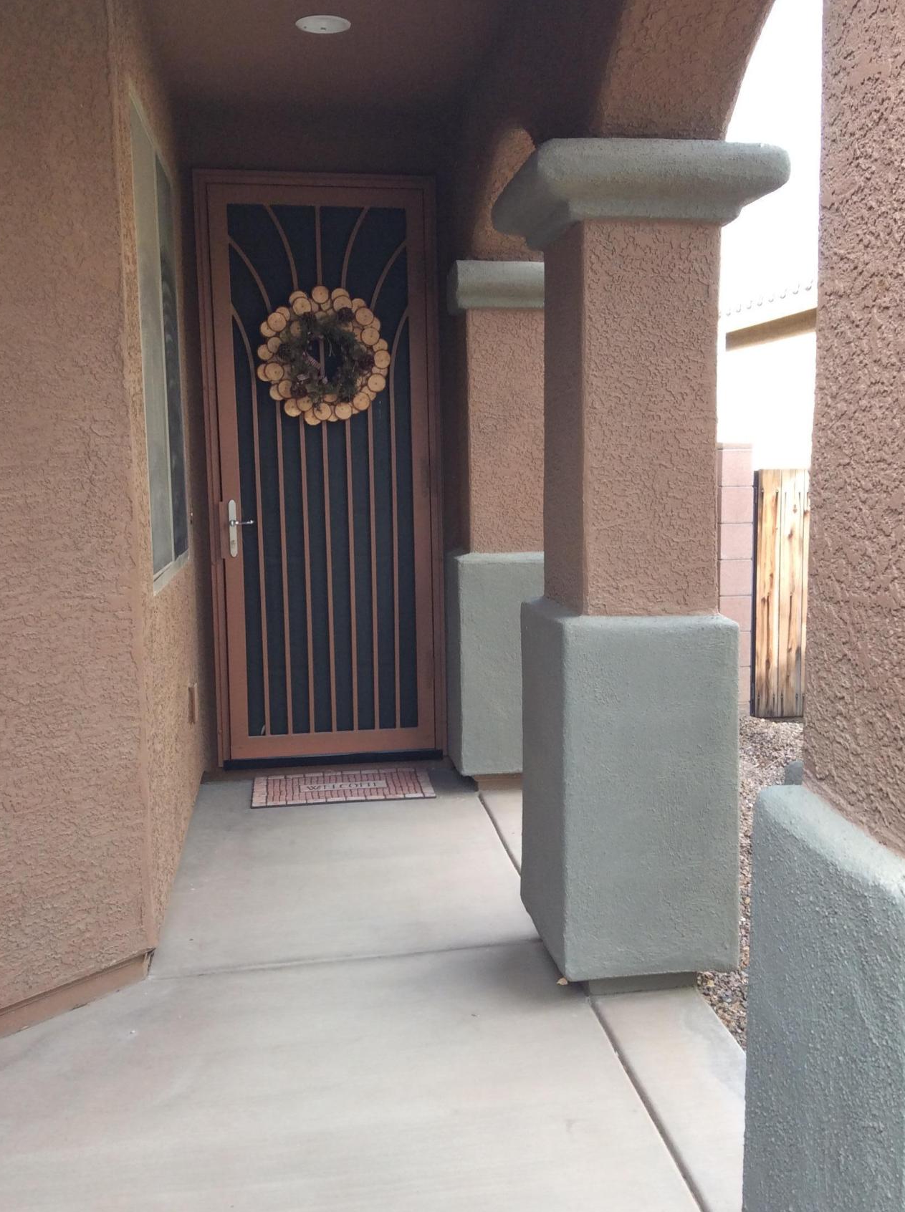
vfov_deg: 47.9
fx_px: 1364
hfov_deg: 36.7
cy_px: 613
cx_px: 493
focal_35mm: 39
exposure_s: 1/120
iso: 40
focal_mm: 3.3
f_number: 2.4
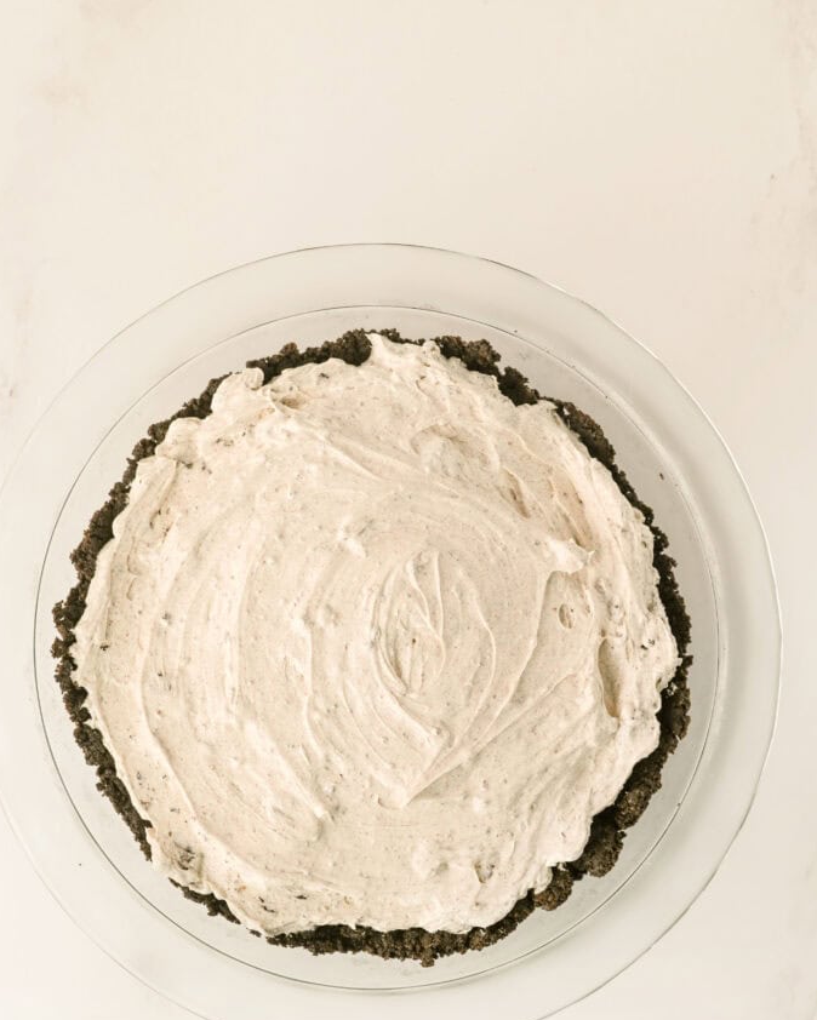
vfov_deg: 33.0
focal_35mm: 57
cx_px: 407
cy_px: 561
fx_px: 1722
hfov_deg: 26.7
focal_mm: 50
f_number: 5
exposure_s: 1/80
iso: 160
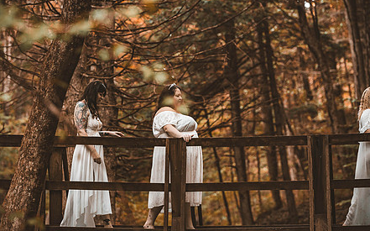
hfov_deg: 13.0
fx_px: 1622
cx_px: 177
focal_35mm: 161
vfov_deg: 8.1
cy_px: 126
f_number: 2.8
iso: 1250
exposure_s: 1/250
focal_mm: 120
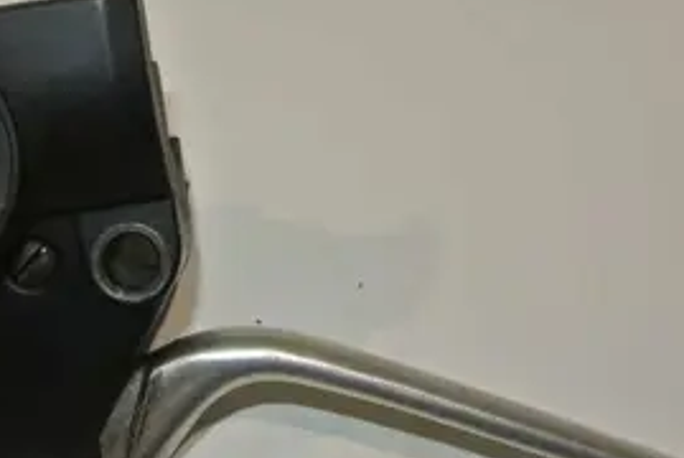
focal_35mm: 58
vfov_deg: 23.4
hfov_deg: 34.2
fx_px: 1103
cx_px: 234
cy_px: 275
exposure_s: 1/60
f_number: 5
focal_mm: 11
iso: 200
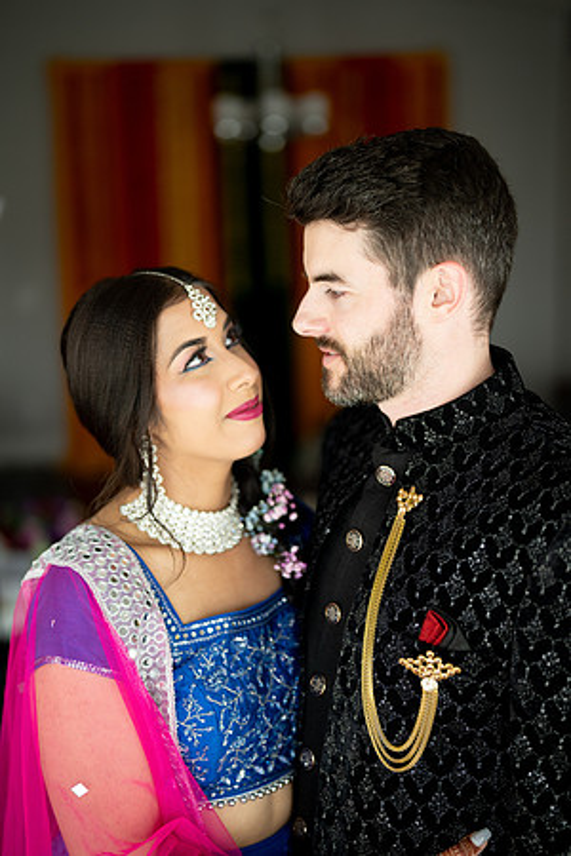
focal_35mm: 50
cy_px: 428
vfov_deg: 39.6
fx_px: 1189
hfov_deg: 27.0
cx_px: 286
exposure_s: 1/320
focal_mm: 50
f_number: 1.4
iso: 320
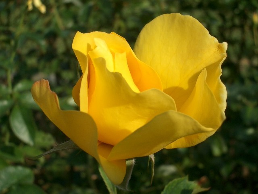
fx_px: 462
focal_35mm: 62
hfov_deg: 31.2
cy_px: 97
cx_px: 129
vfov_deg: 23.7
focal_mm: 10.2
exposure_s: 1/400
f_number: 5.6
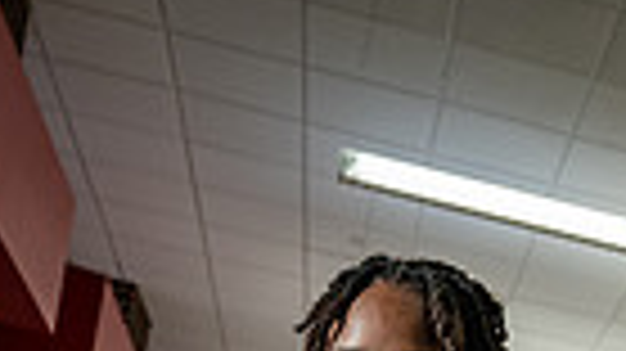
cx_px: 464
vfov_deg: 9.5
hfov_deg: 20.2
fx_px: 1742
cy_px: 981
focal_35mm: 105
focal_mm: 31
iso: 800
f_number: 5.6
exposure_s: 1/250
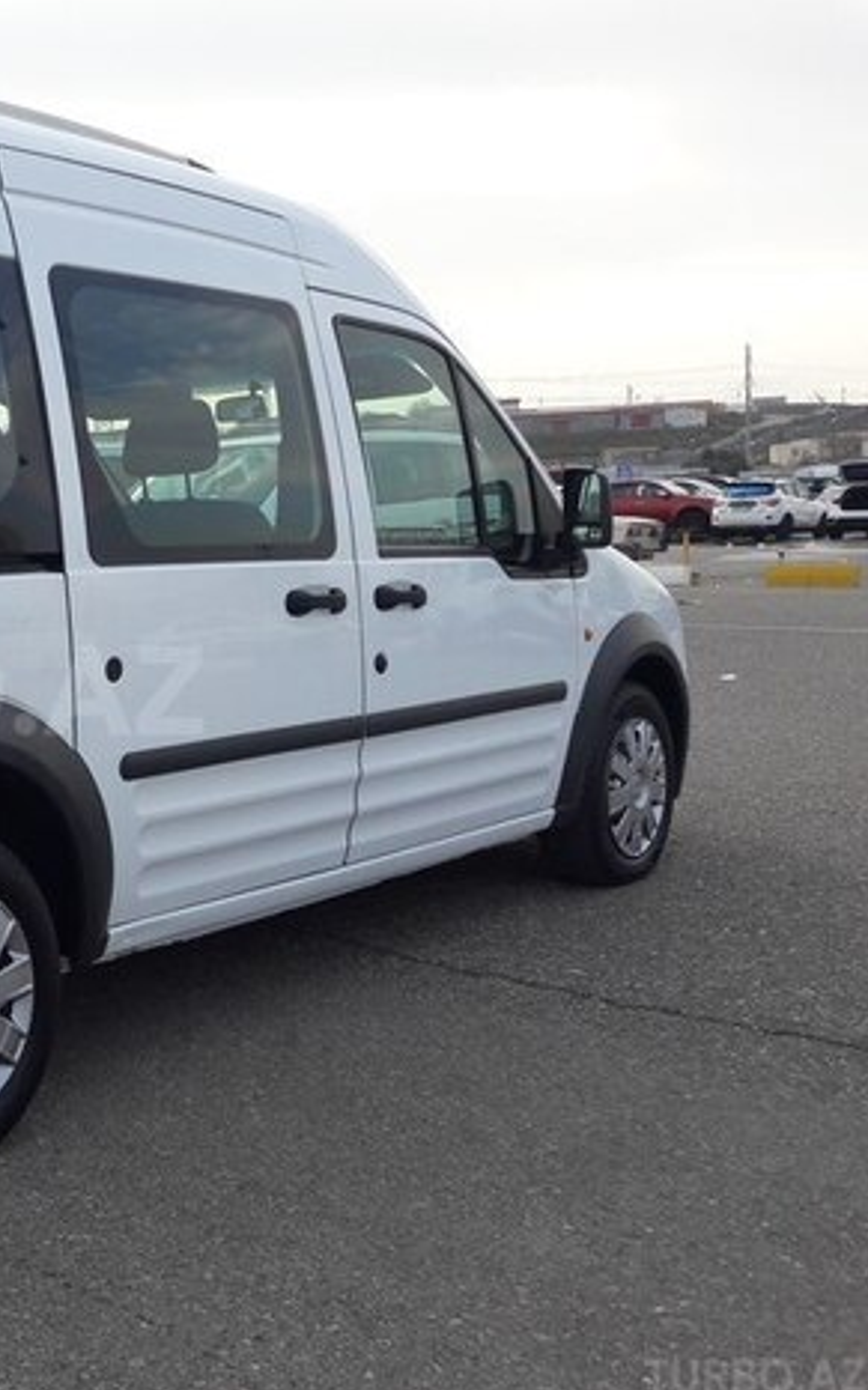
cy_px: 691
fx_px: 1591
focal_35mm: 42
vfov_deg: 47.2
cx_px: -101
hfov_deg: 27.7
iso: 40
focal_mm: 3.7
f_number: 1.9
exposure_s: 1/527
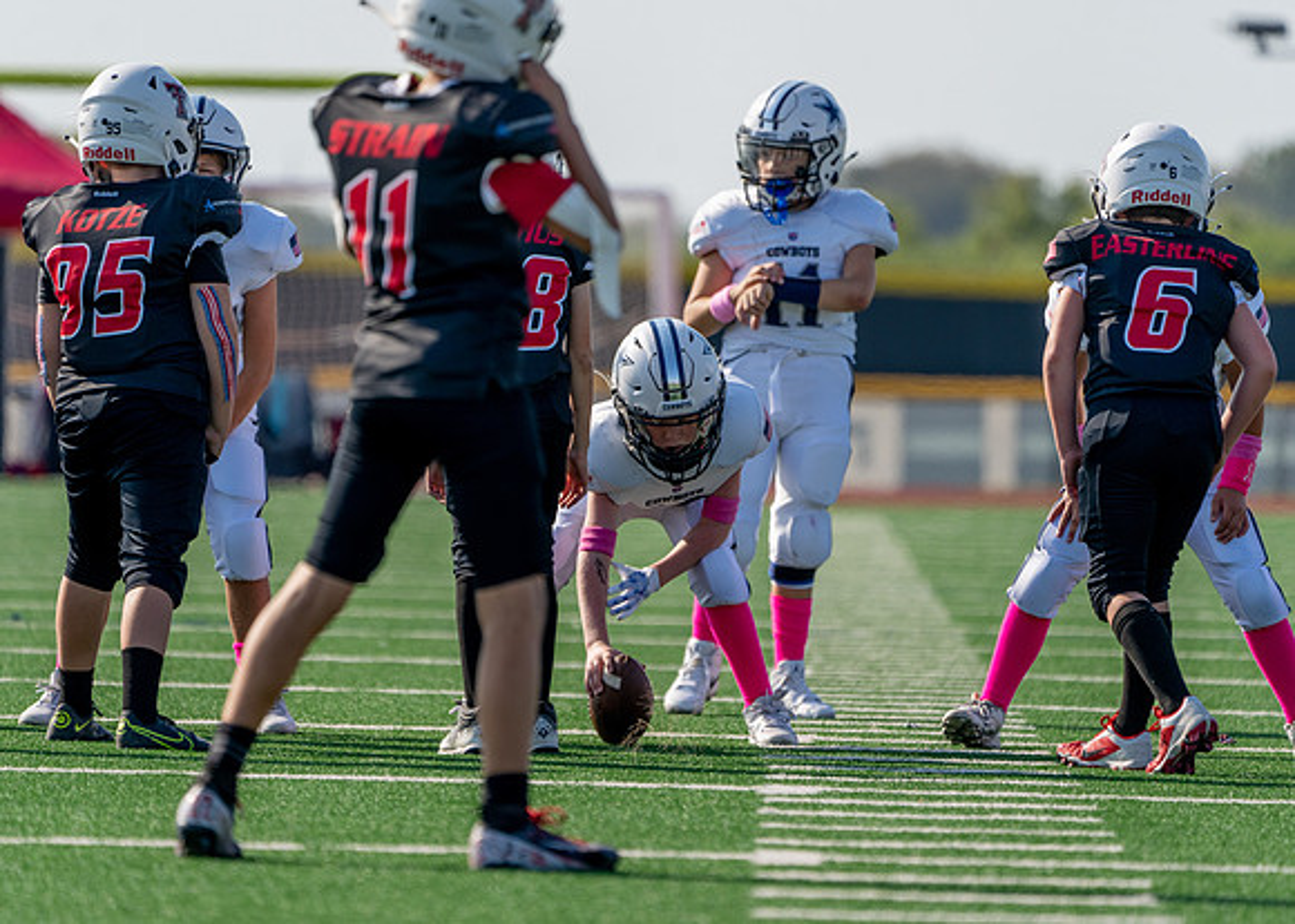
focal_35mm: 419
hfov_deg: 4.8
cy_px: 462
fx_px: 15412
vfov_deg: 3.4
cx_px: 648
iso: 250
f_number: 5.6
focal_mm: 400
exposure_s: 1/1250
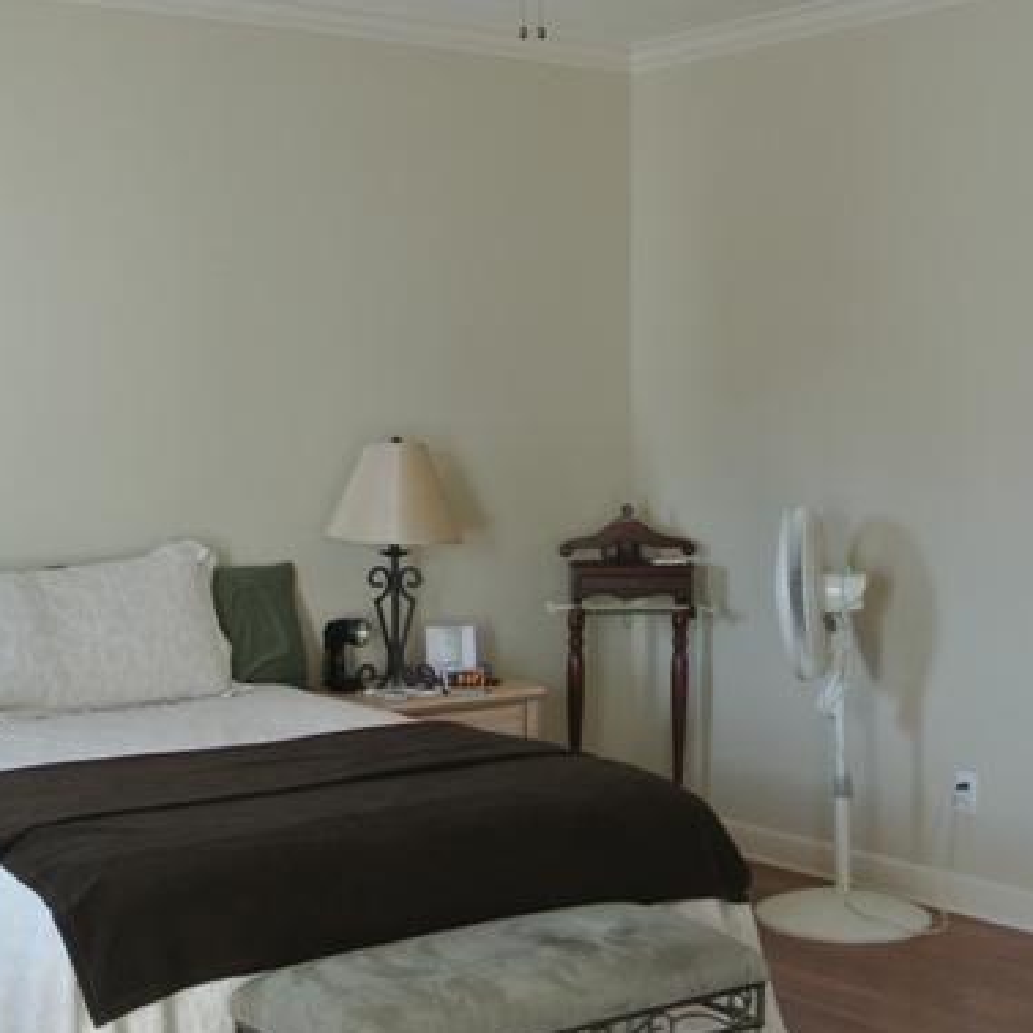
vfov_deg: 31.6
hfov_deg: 31.4
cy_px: 511
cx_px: 363
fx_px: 1823
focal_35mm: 54
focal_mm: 11.4
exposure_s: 1/60
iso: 400
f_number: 3.5
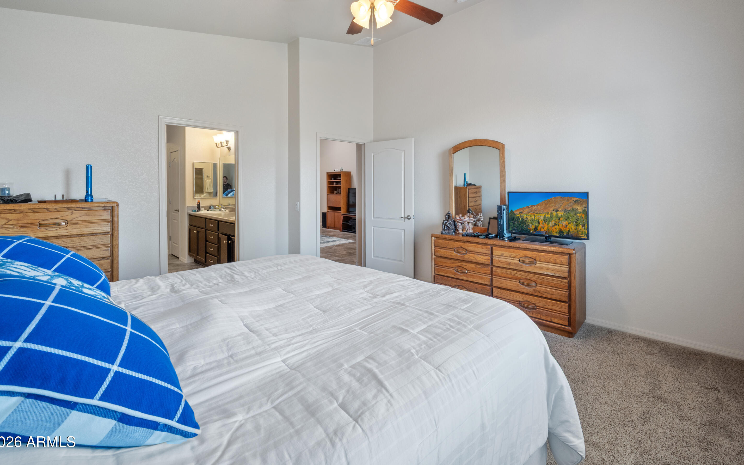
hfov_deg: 101.5
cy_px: 205
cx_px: 379
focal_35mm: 15
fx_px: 304
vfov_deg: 74.5
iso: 250
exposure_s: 1/2.5
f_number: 9
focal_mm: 14
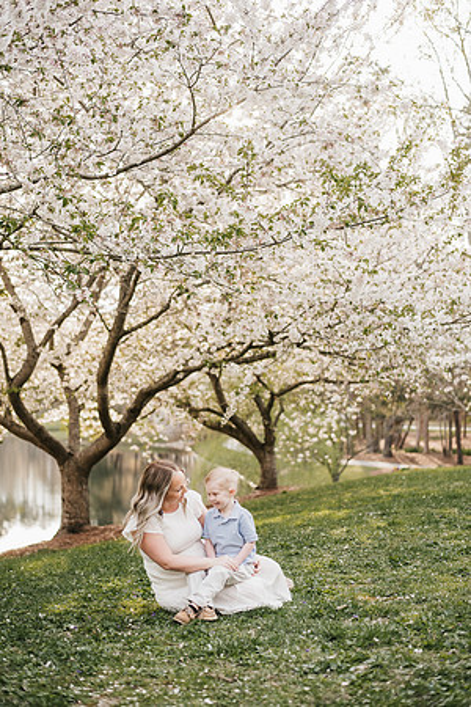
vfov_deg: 39.6
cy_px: 354
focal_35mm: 50
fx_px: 981
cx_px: 236
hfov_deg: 27.0
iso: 125
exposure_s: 1/400
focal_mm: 50
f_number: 2.2
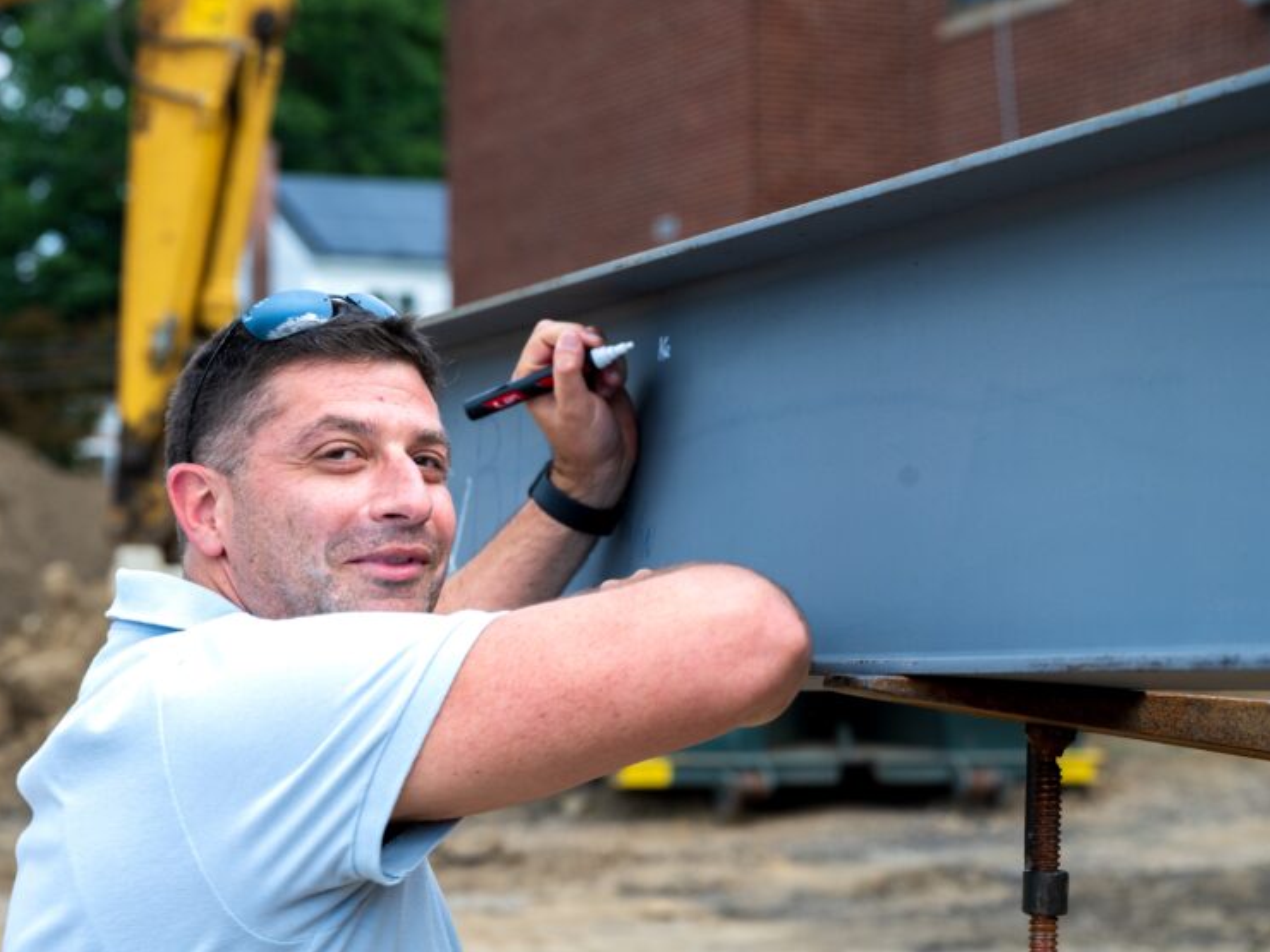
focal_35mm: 84
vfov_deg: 17.6
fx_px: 3082
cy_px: 473
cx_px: 650
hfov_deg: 23.3
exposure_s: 1/200
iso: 100
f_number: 5.6
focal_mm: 77
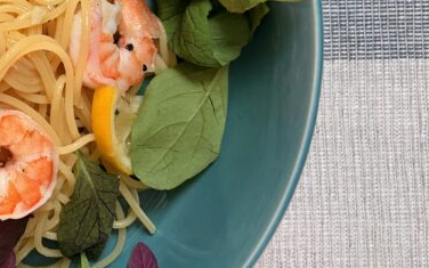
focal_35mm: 75
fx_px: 877
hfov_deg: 25.1
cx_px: -71
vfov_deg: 17.2
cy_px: 33
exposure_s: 1/50
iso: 160
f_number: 1.6
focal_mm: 5.96
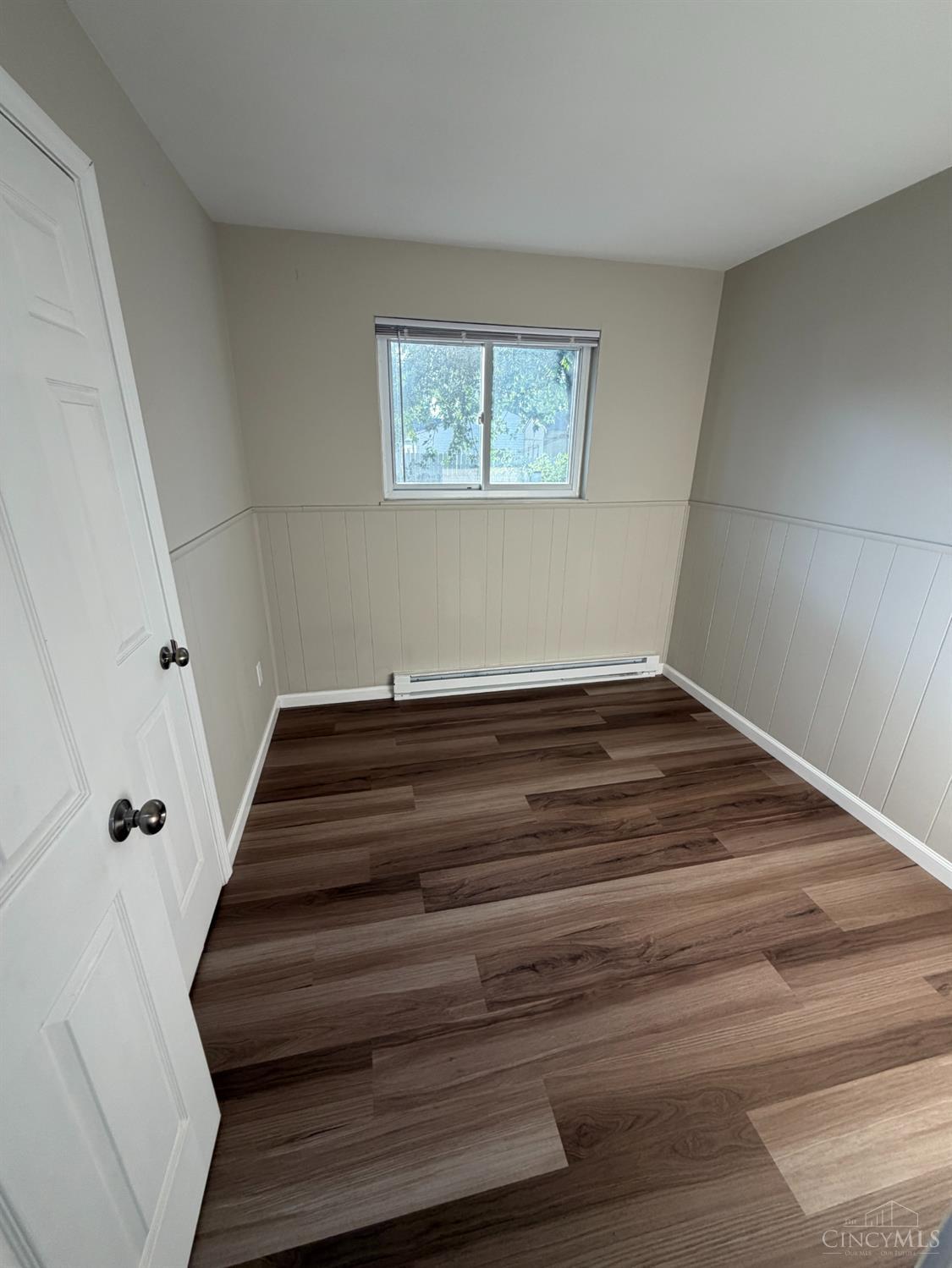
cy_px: 634
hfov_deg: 85.7
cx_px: 476
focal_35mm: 14
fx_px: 513
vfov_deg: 102.0
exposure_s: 1/121
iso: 100
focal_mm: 2.22
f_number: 2.2
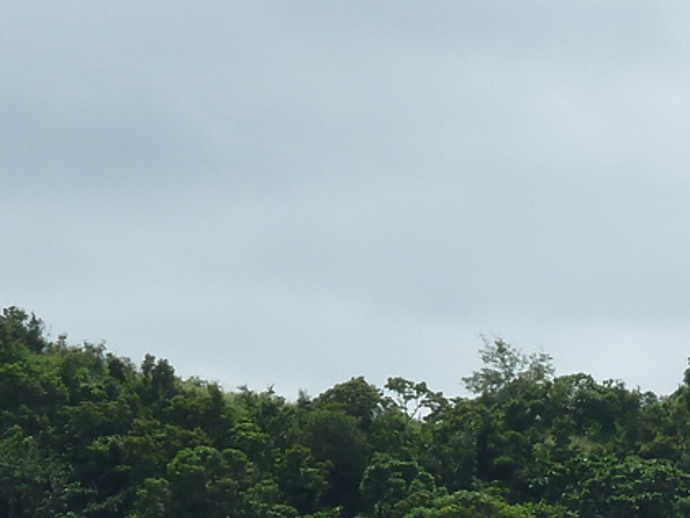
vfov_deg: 3.3
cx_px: 767
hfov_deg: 4.4
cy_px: 633
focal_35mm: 452
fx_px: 9012
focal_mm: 19.5
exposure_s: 1/640
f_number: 5.6
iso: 80
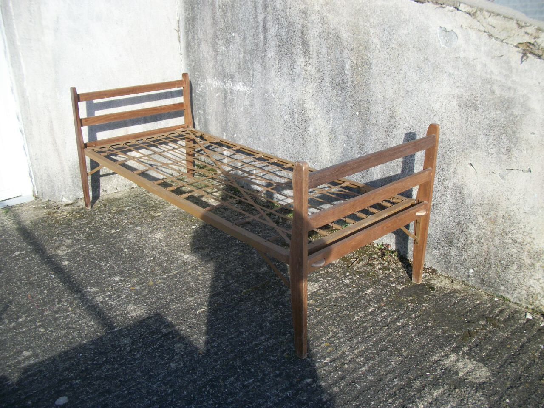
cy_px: 204
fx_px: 503
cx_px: 272
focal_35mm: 32
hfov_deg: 56.8
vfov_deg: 44.2
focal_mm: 5.7
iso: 80
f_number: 8.8
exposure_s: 1/80
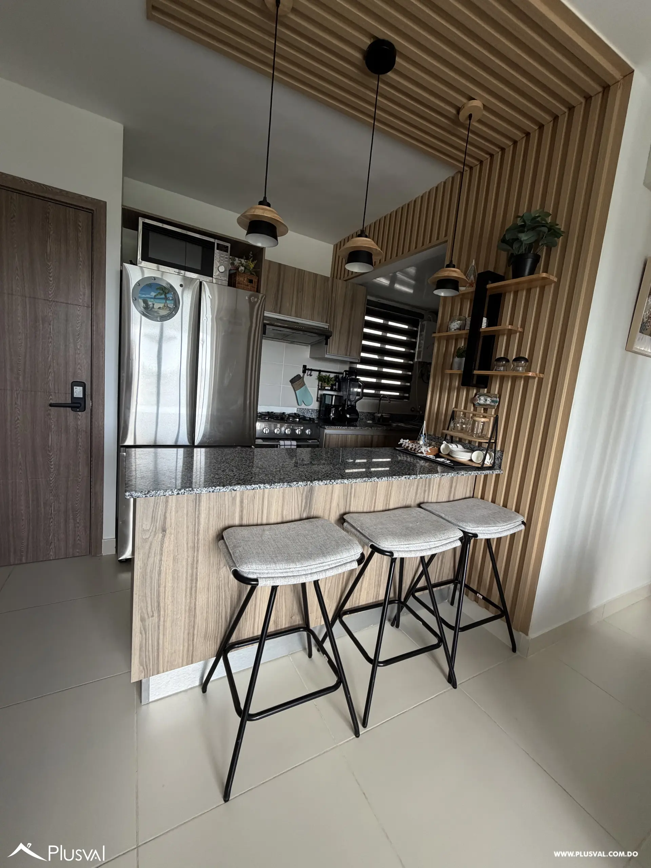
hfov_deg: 85.7
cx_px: 326
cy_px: 434
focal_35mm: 14
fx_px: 351
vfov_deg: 102.1
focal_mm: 2.22
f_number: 2.2
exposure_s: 1/121
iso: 200
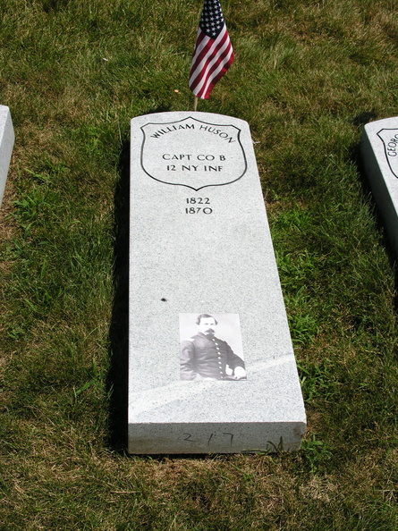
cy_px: 266
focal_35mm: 50
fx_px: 767
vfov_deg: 38.2
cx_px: 199
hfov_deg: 29.1
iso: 50
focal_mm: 12.7
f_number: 7.8
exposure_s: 1/240
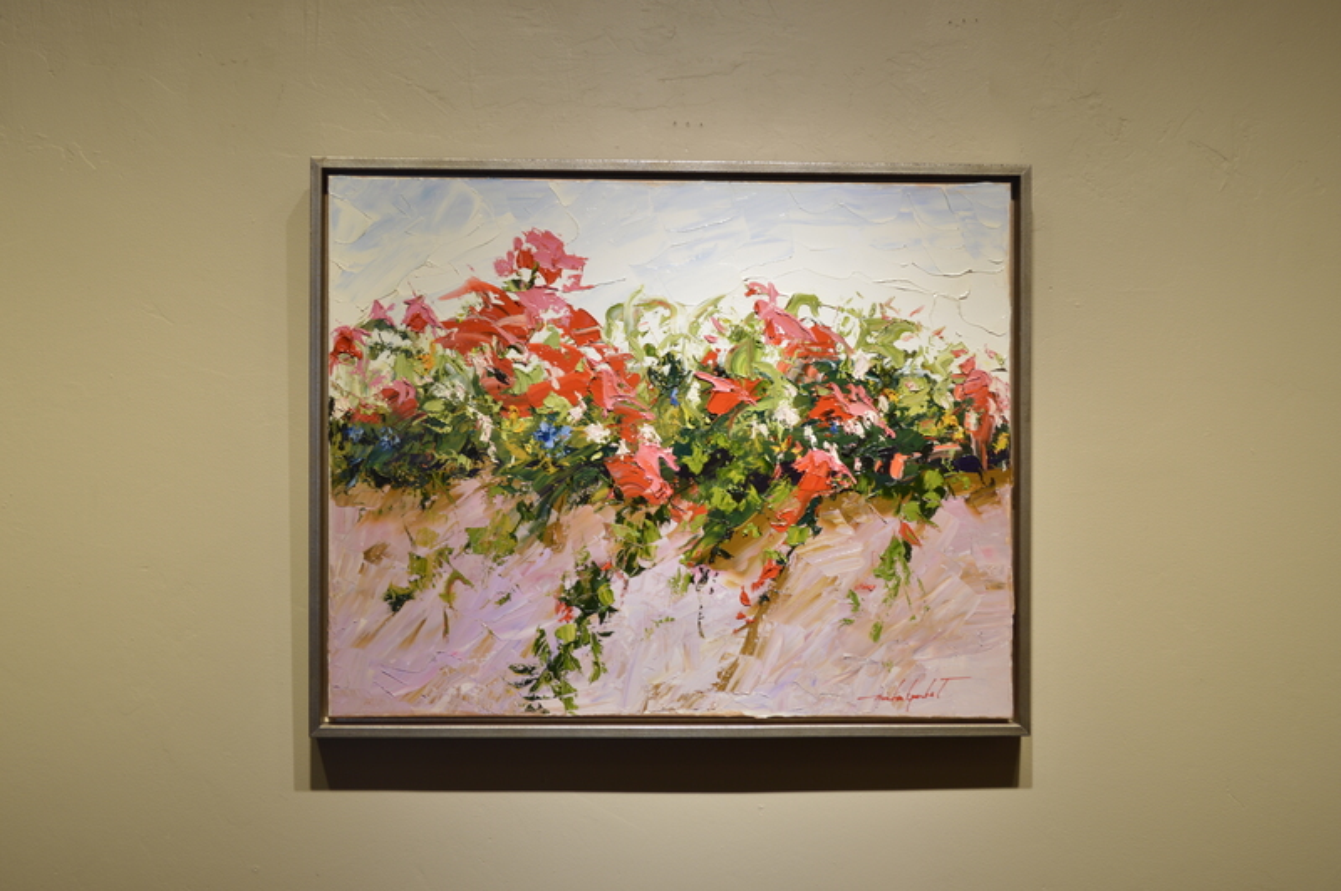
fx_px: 2010
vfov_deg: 25.0
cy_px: 446
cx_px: 670
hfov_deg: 36.9
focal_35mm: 54
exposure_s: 1/25
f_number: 5
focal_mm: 36
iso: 100
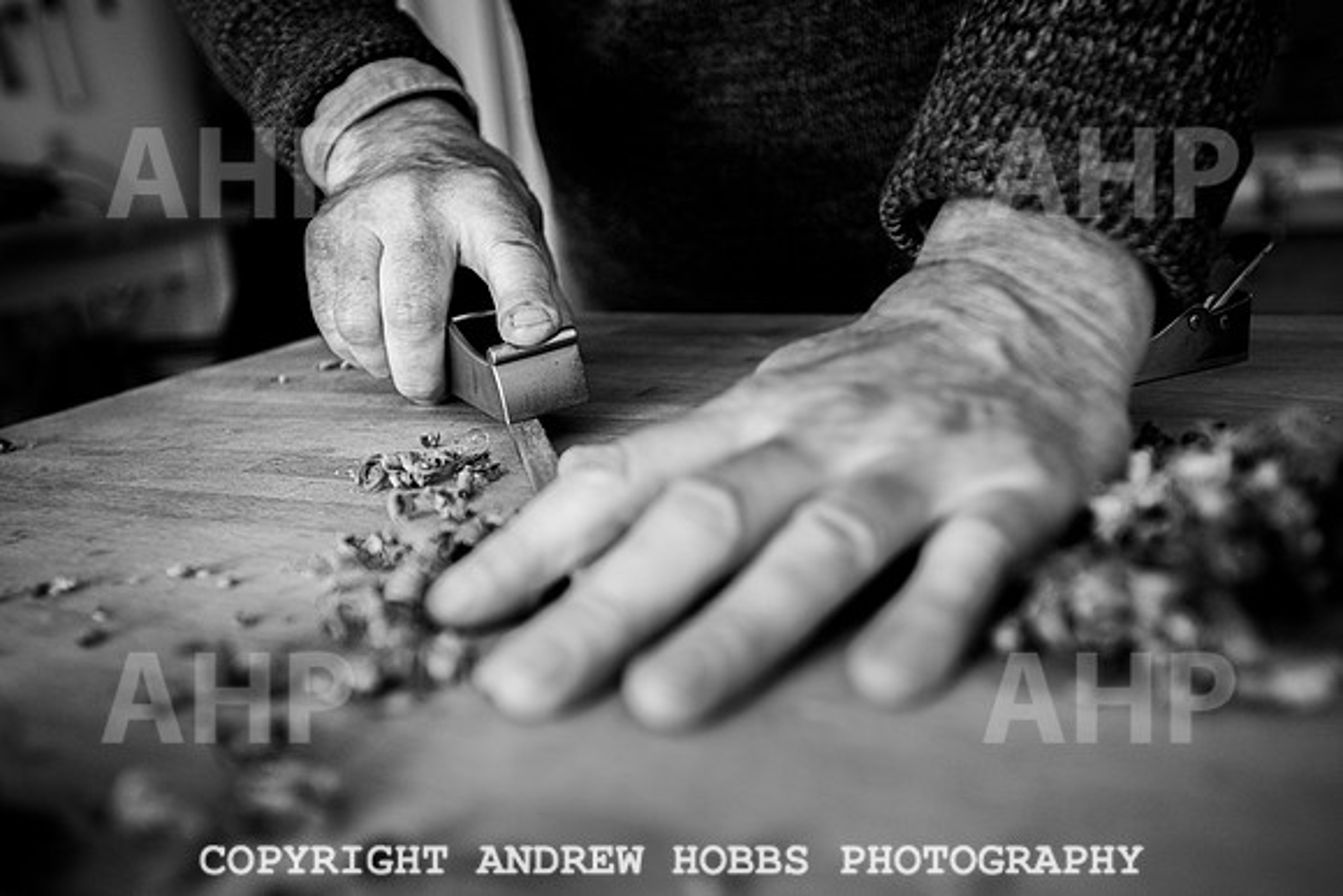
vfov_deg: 37.9
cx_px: 672
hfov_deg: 54.4
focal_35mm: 35
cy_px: 448
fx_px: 1306
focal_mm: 35
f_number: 3.5
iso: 800
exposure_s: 1/400
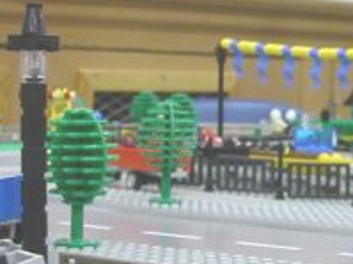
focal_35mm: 148
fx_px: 1508
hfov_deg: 12.9
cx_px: 458
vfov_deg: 10.0
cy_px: 119
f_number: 3.2
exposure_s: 1/8.5
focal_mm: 7.5
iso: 100
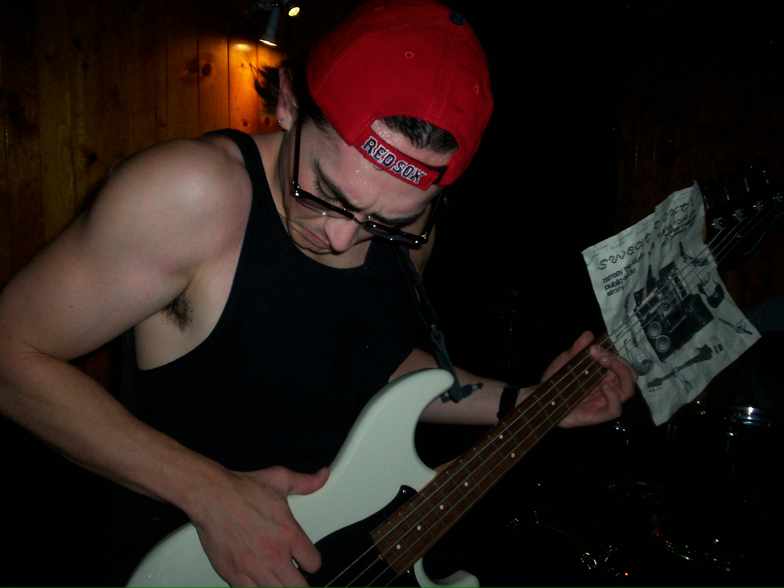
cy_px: 294
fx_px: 815
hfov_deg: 51.4
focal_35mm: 36
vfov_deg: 39.7
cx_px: 392
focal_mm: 5.9
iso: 140
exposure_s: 1/64
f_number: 4.5
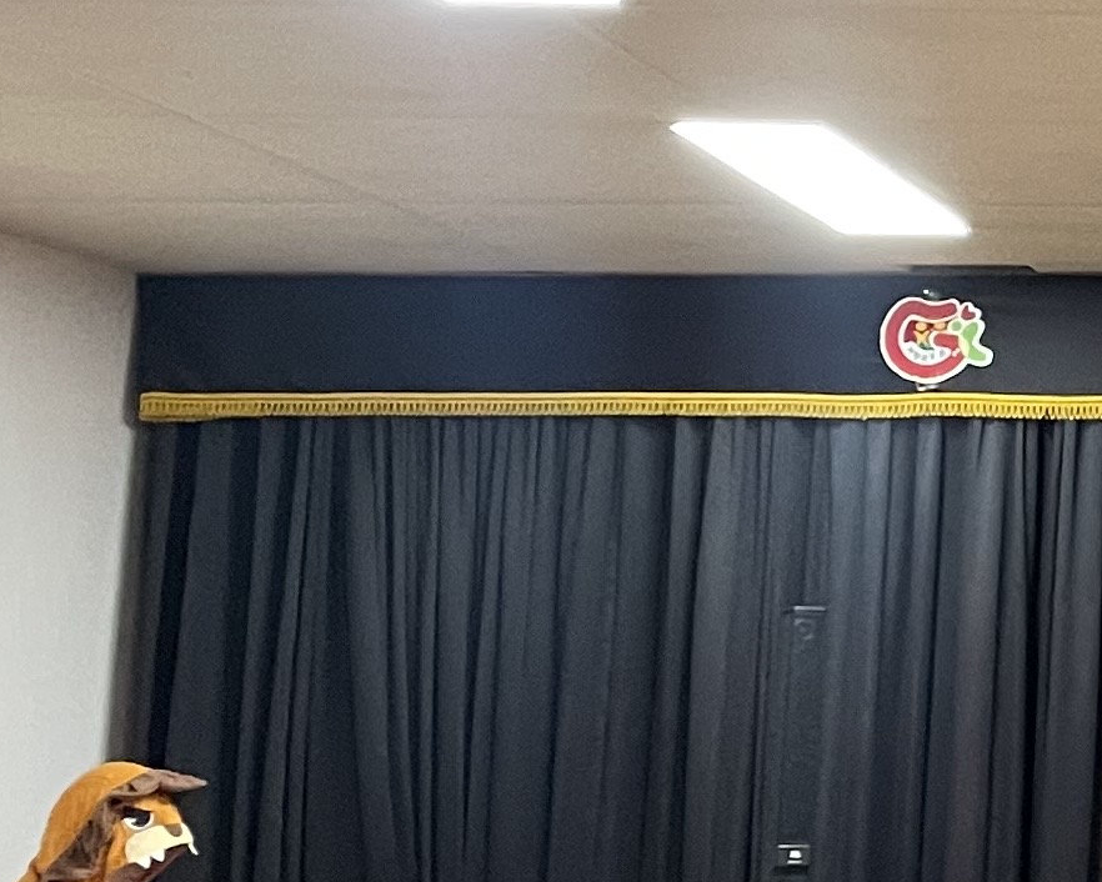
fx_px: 3784
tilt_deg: +10.5
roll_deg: +0.6
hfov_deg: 13.9
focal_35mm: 116
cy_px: 204
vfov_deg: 13.2
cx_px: 2230
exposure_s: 1/60
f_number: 1.6
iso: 320
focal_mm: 4.2
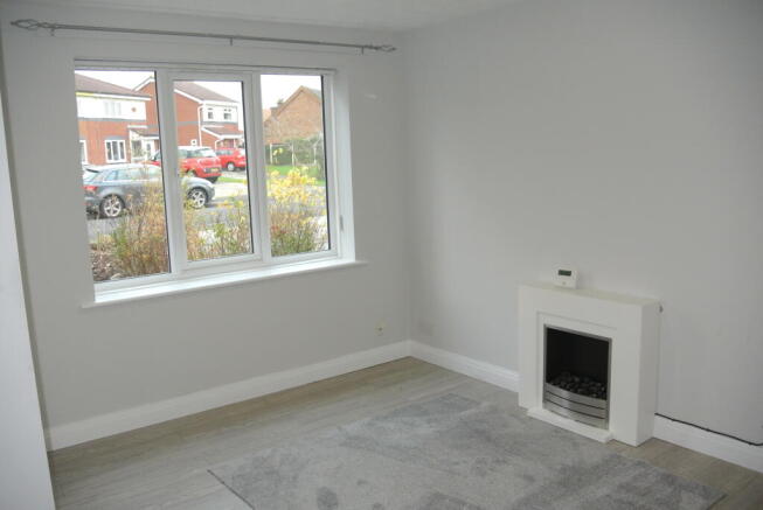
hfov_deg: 63.6
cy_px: 255
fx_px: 615
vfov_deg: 45.1
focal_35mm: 29
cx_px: 382
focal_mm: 11
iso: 800
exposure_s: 1/60
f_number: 3.5
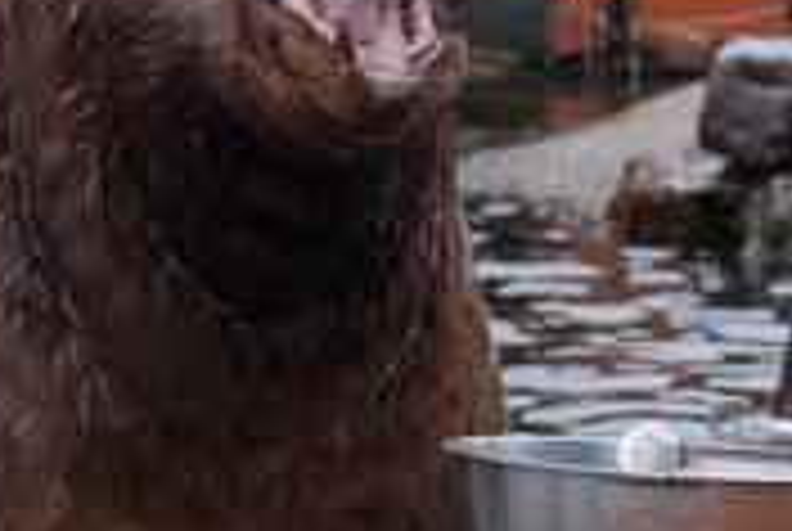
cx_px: 698
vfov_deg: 8.1
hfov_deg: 12.0
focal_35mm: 170
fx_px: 3746
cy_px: 38
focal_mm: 40
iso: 160
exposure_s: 1/60
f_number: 4.5
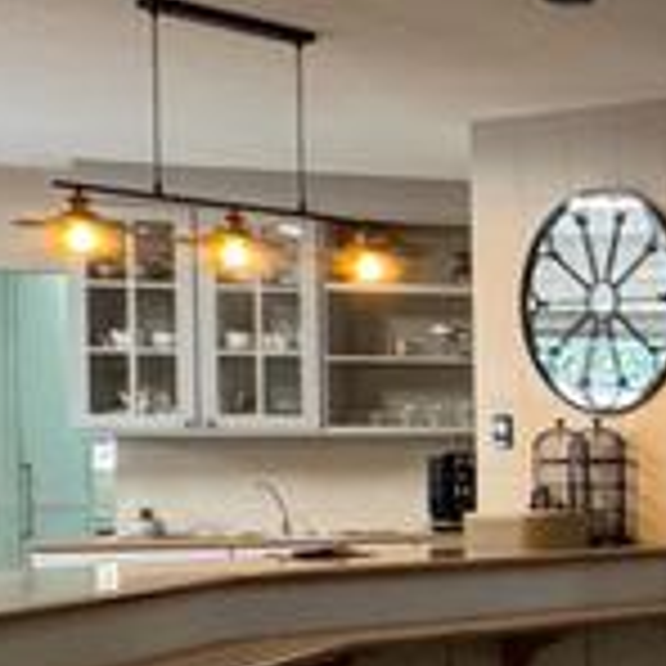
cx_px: 1629
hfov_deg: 14.7
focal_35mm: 67
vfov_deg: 25.5
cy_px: 482
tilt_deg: +0.1
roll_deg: +0.3
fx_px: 1458
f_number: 2.2
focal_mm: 2.22
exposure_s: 1/50
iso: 320
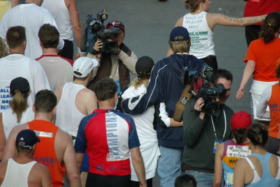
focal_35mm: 750
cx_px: 140
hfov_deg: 2.7
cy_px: 94
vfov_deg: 1.8
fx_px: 5834
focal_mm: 500
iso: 400
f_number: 6.7
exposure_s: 1/400
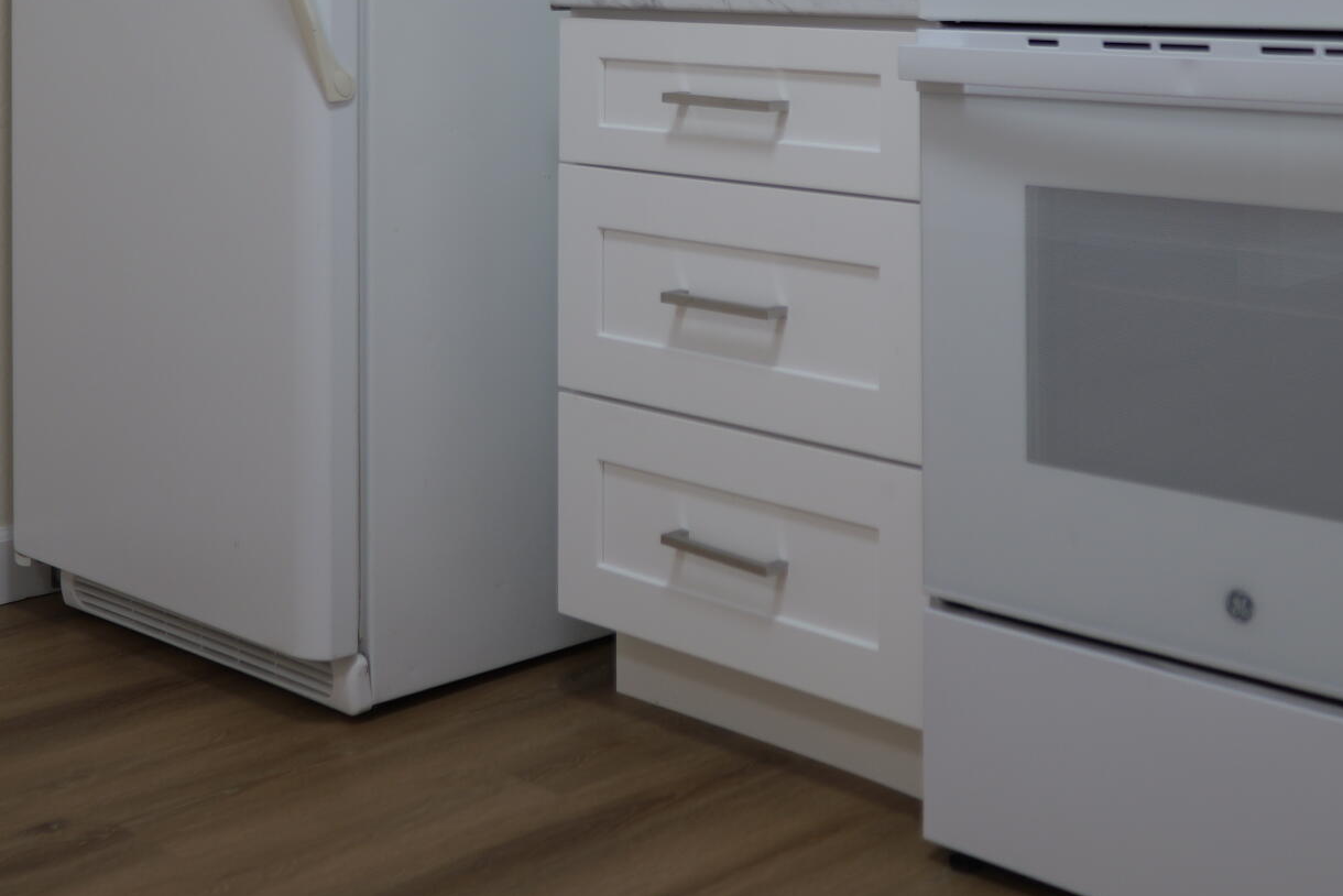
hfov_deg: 33.9
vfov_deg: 22.1
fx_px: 2201
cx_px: 735
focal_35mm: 59
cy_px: -14
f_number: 1.8
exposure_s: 1/125
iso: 160
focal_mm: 24
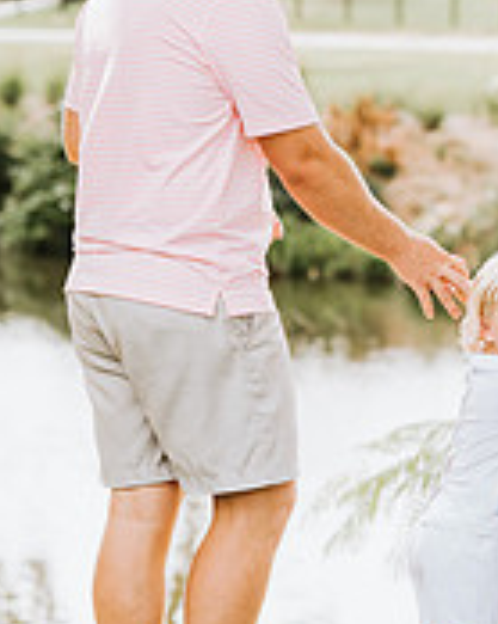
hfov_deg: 7.5
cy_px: 165
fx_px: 3799
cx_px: 498
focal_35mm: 206
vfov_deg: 9.4
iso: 160
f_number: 2.8
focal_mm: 85
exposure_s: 1/500
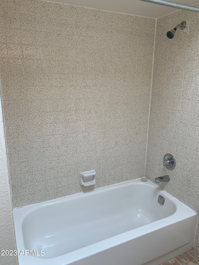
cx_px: 100
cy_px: 132
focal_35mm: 26
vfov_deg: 67.3
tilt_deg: -12.8
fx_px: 199
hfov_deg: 53.1
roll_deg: +0.0
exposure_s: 1/120
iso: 40
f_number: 1.8
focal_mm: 4.25
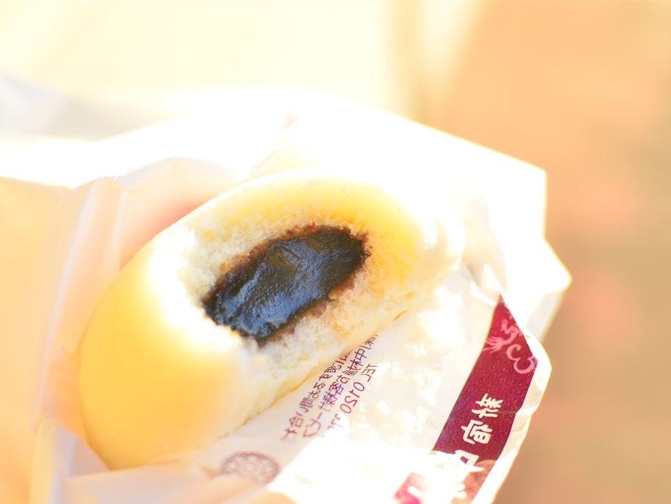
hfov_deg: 33.5
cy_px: 254
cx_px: 309
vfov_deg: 25.4
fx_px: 1116
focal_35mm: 58
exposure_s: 1/125
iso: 250
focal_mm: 35
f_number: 3.2
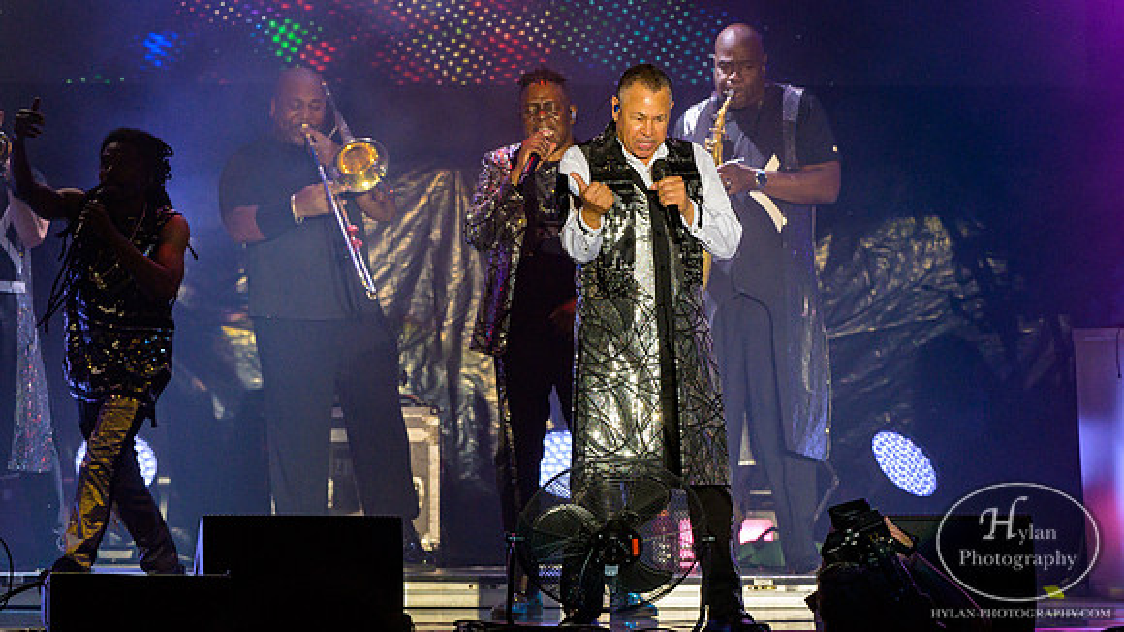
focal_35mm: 489
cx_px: 623
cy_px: 208
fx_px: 14572
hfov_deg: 4.4
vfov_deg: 2.5
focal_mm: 290
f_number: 6.3
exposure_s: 1/400
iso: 2500
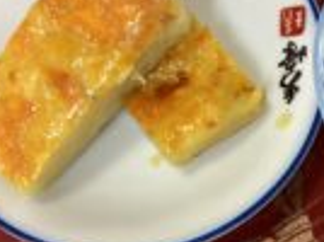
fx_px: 813
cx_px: 265
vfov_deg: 16.9
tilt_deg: -72.4
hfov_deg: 22.2
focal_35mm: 87
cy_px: 168
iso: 250
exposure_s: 1/60
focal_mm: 3.3
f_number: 2.4
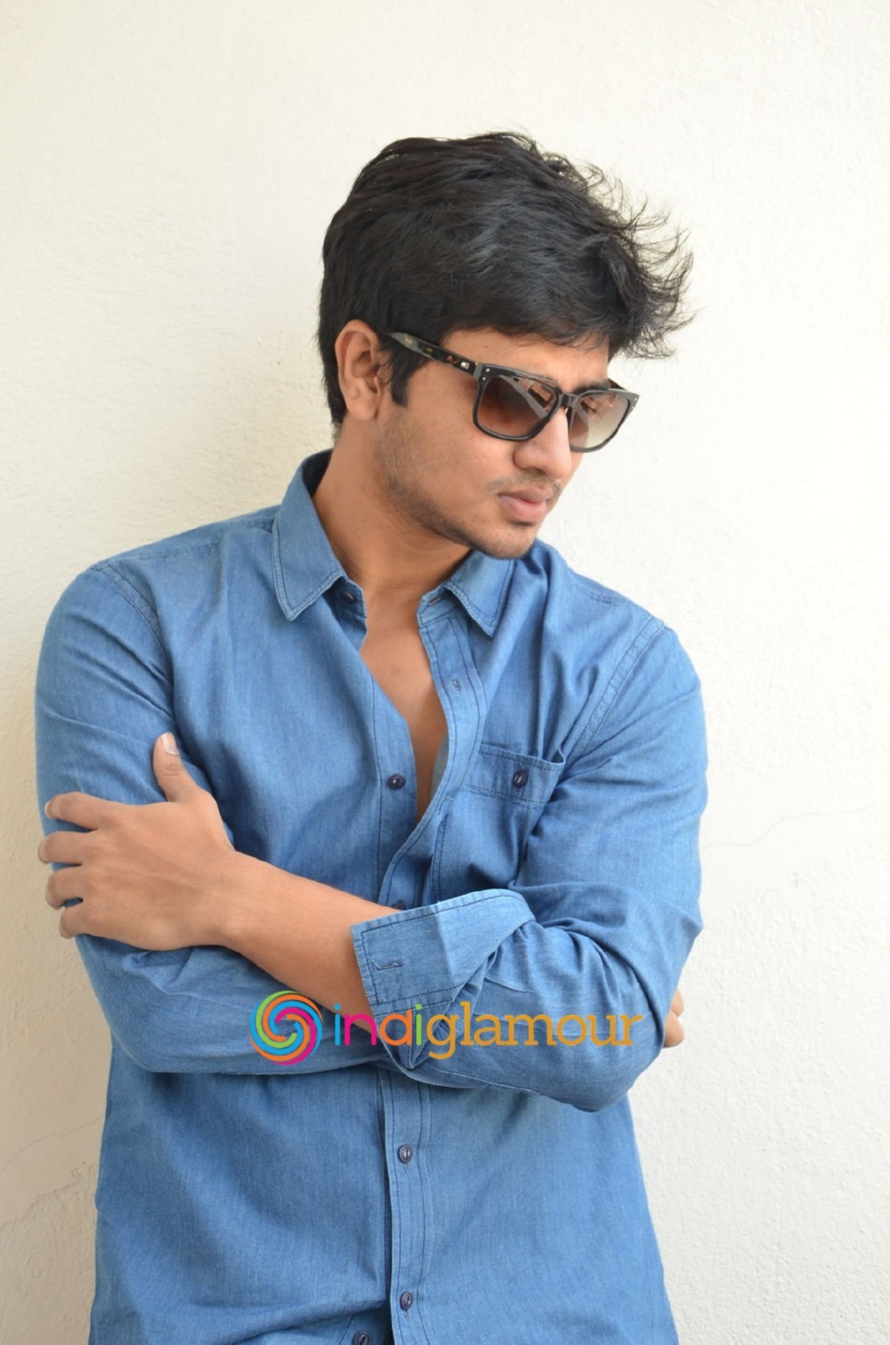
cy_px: 672
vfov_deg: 27.1
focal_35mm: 75
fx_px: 2795
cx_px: 445
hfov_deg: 18.1
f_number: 5.6
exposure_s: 1/125
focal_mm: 50
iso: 500
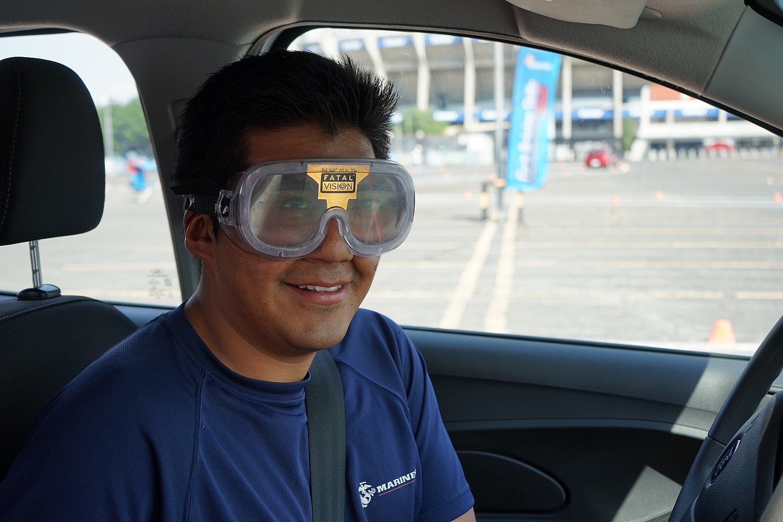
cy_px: 261
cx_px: 392
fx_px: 1001
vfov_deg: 29.2
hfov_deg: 42.7
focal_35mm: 46
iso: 100
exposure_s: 1/125
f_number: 6.3
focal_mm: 46
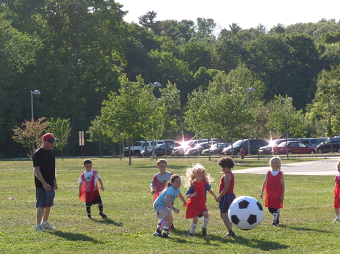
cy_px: 162
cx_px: 174
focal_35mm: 177
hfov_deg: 11.2
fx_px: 1738
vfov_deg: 8.4
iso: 80
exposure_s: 1/350
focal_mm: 28.5
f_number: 5.4
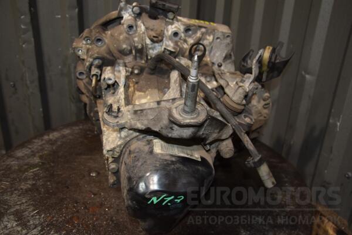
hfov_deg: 57.2
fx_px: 323
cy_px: 118
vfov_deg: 40.0
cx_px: 176
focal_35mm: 33
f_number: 5
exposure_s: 1/60
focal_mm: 22
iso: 800
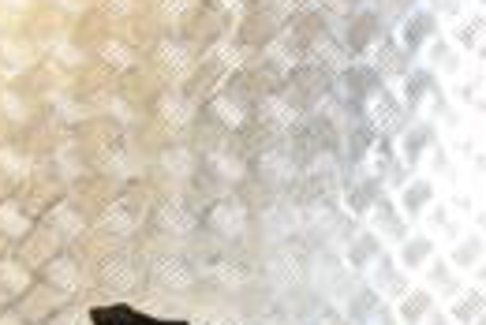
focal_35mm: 166
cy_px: 344
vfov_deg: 8.2
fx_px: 2243
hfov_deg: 12.1
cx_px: 591
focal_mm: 24
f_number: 5.6
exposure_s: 1/200
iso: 800
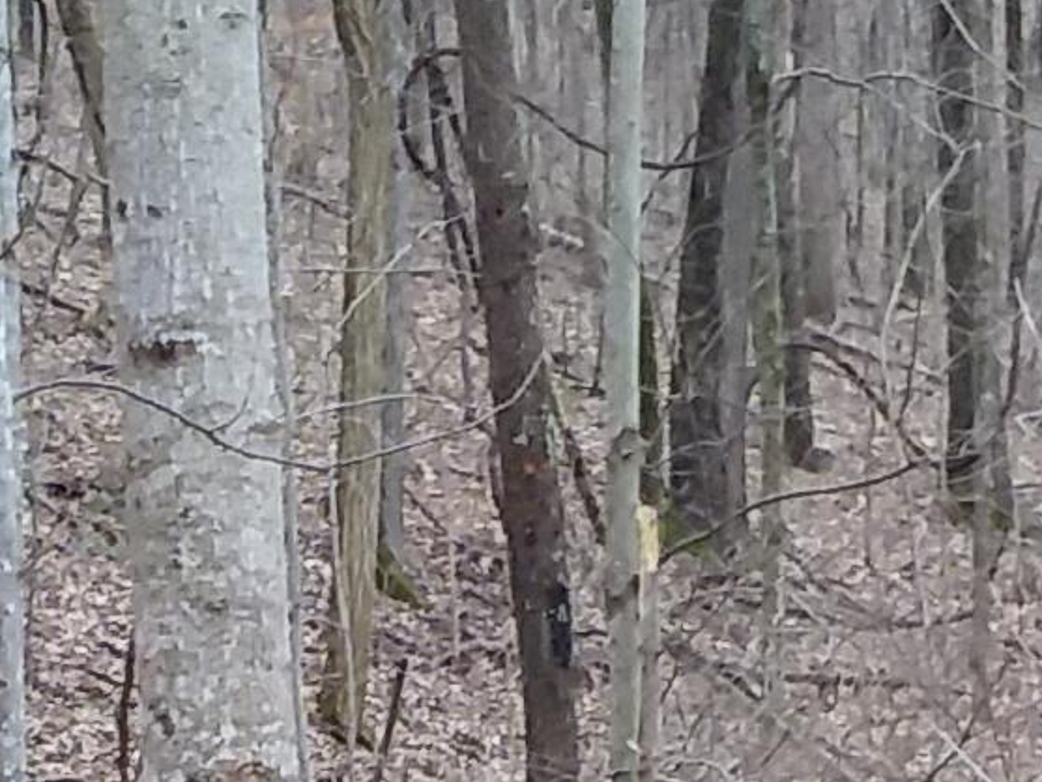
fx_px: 4034
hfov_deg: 14.7
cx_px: 374
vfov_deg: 10.5
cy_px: 1351
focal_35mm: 134
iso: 50
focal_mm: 2.47
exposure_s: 1/120
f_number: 1.9
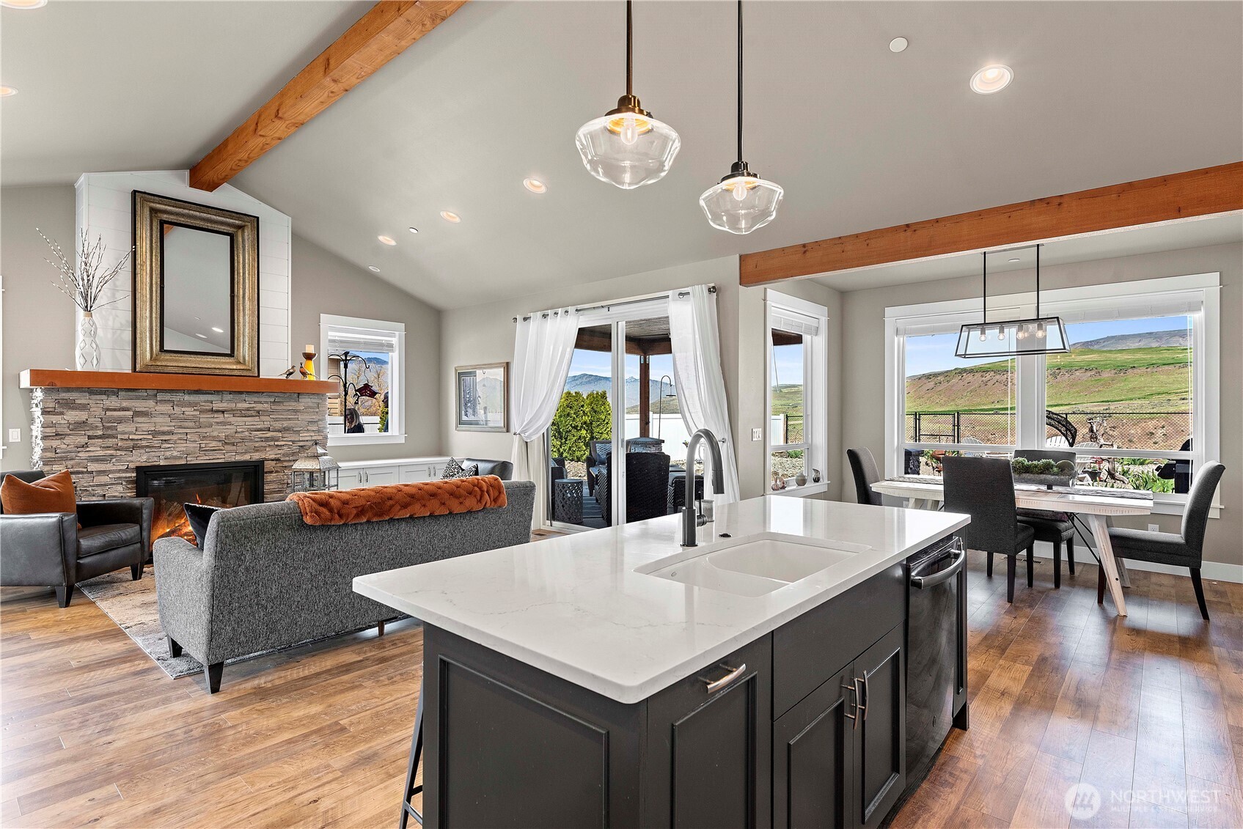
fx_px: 587
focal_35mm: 17
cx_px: 622
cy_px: 414
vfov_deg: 70.5
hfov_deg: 93.3
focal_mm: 17
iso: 200
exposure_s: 1/6
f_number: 8
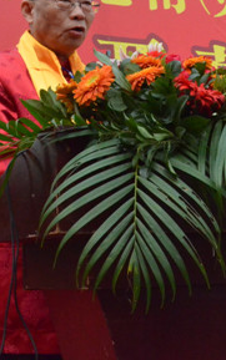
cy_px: 105
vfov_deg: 25.3
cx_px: 29
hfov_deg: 16.0
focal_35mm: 81
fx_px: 797
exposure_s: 1/1600
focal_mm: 24
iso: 5000
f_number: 20
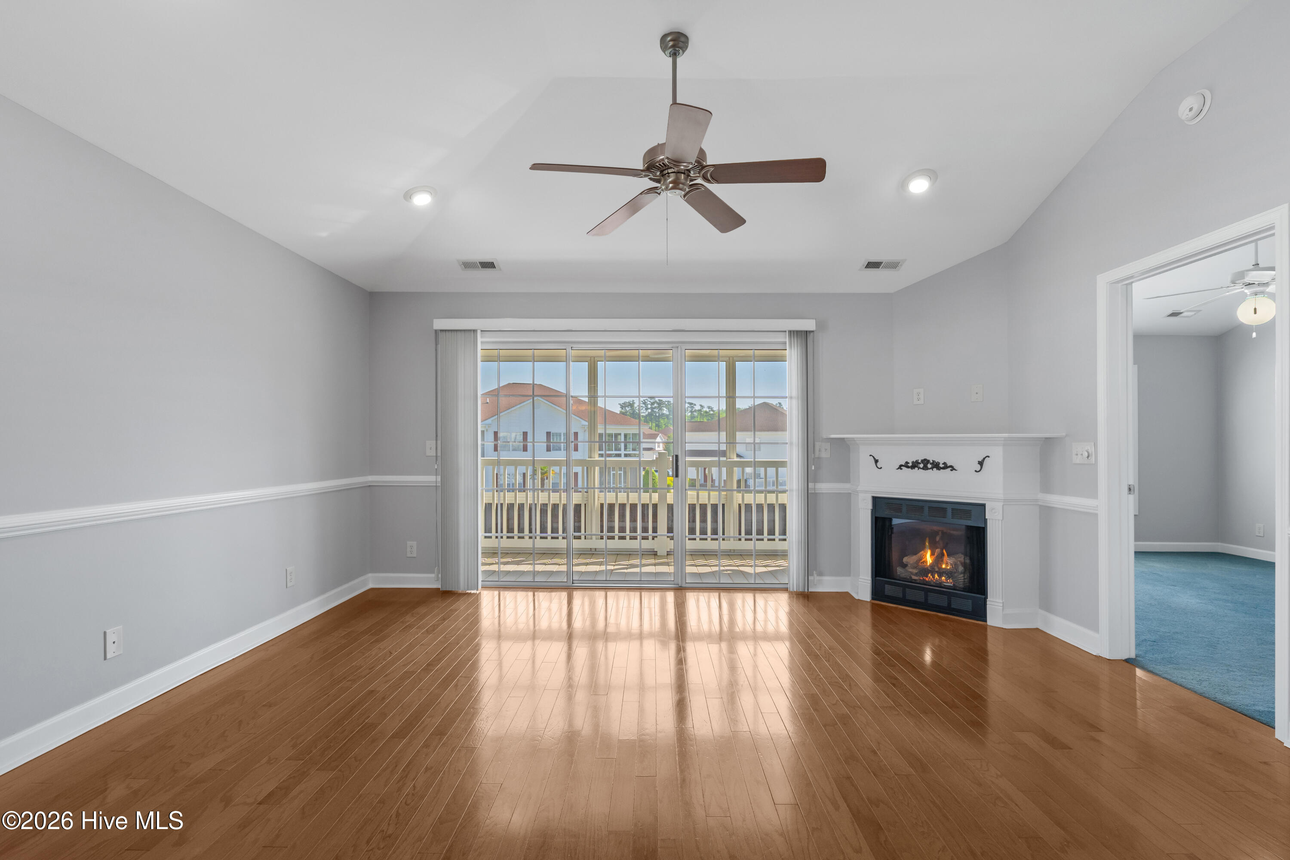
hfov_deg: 96.7
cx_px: 645
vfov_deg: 73.7
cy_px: 430
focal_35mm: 16
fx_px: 573
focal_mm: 16
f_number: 8
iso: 500
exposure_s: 1/15
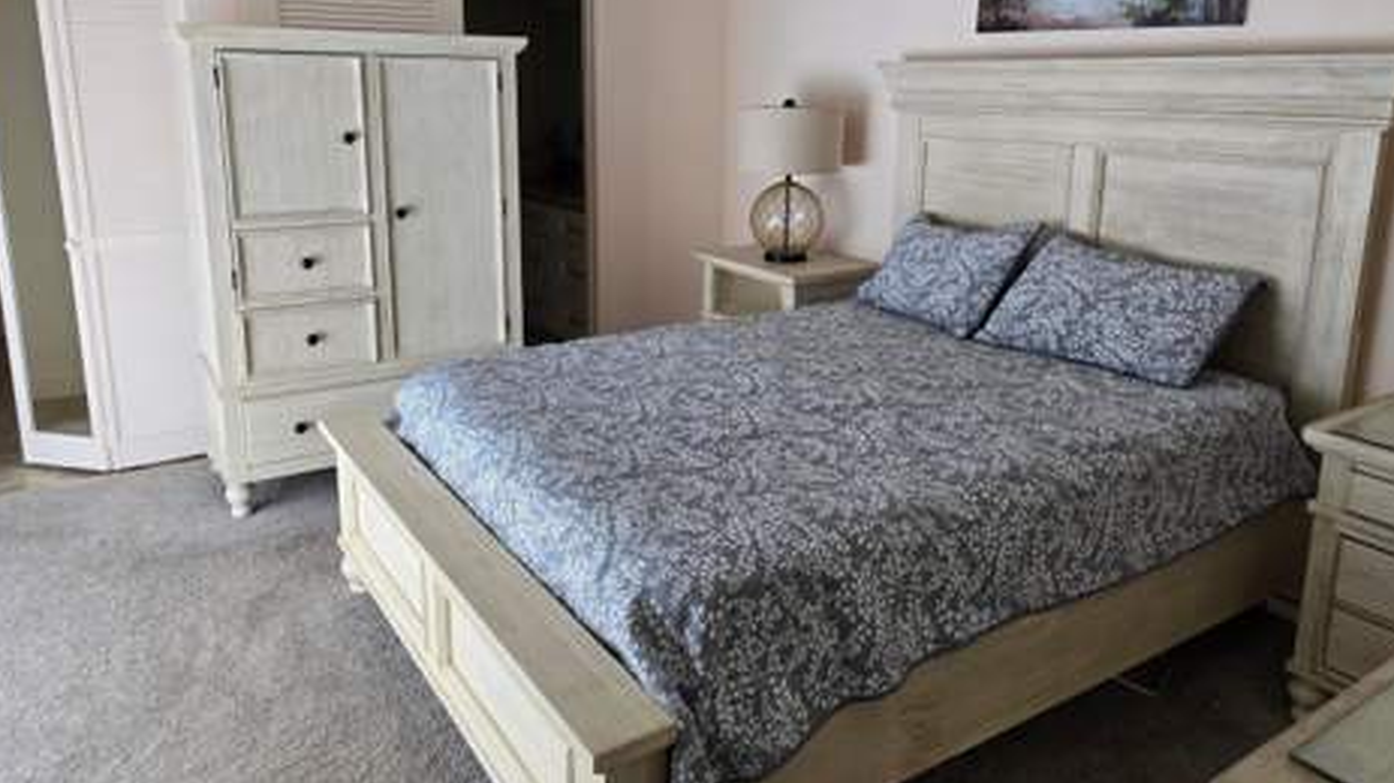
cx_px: 689
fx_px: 961
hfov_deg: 71.9
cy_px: 274
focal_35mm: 26
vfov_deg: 43.8
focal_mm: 6.3
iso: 100
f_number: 1.7
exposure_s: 1/180
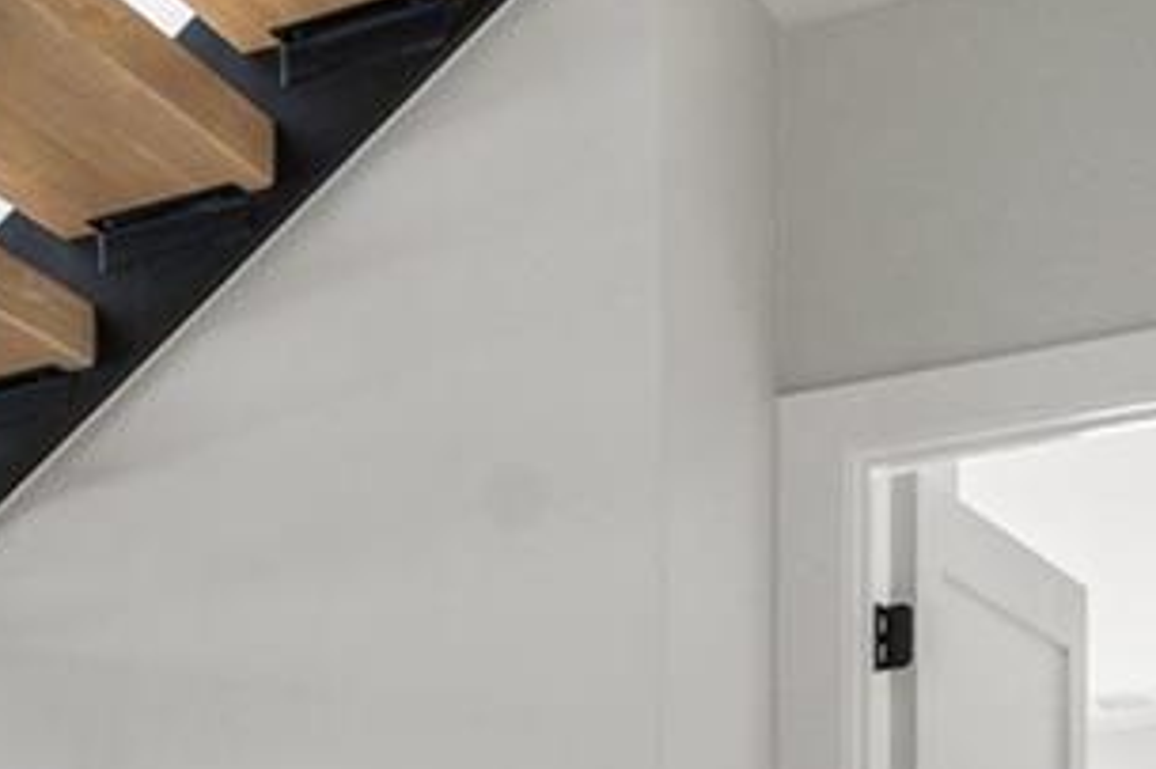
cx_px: -538
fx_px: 2696
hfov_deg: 20.9
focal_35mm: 84
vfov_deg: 14.7
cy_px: 1267
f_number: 8
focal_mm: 16
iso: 640
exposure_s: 1/13
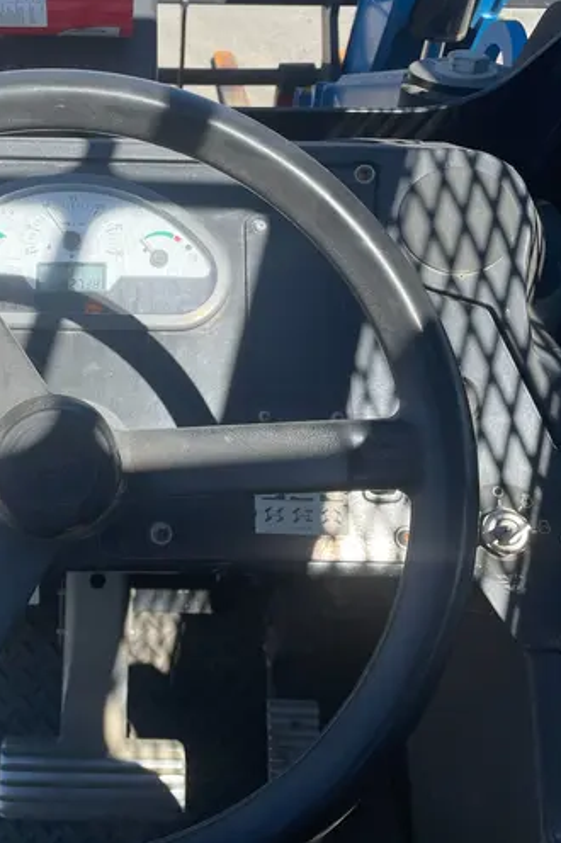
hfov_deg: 32.4
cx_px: 107
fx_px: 936
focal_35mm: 40
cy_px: 300
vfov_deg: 47.9
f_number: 1.6
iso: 32
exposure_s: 1/1887
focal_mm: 4.2
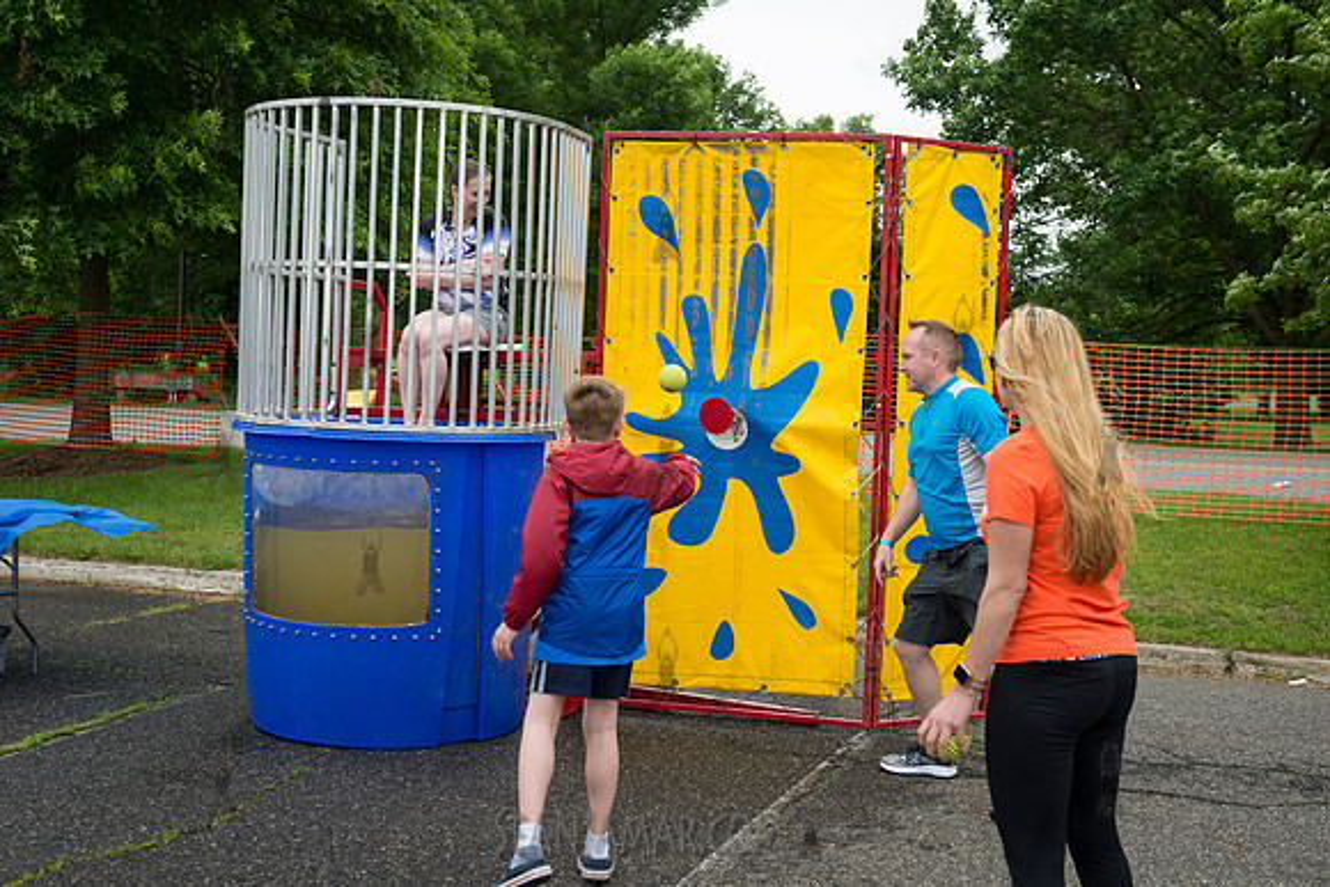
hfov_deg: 43.6
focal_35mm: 45
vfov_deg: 29.9
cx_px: 665
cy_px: 444
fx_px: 1663
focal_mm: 45
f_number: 5
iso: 200
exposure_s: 1/400
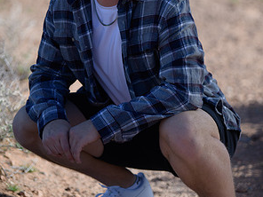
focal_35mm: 197
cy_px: 62
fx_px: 1497
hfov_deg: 10.0
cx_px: 131
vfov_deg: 7.5
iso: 200
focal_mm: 135
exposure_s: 1/3200
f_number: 2.8
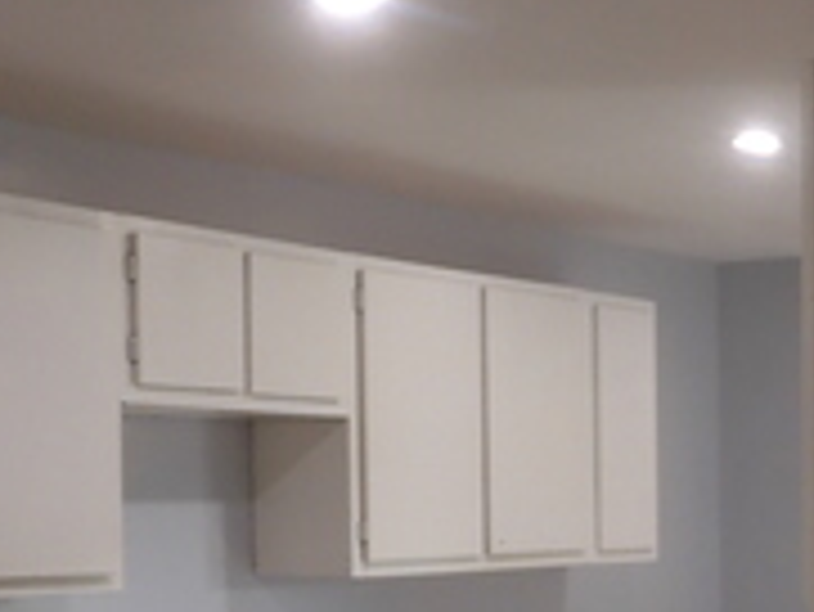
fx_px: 2000
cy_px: 626
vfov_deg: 17.0
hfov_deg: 22.7
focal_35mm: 85
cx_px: 657
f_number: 3.4
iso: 160
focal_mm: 4.3
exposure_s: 1/30
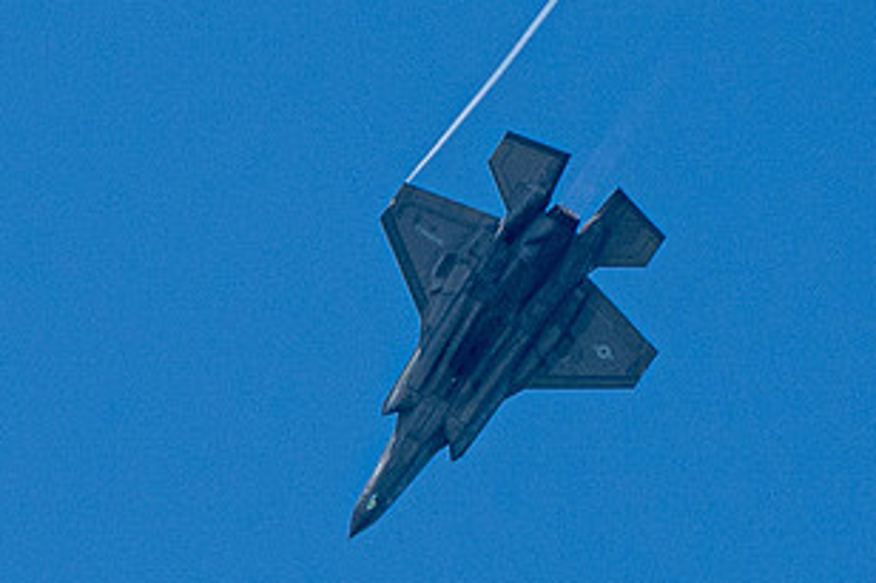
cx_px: -344
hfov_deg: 1.0
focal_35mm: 2131
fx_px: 51824
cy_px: 682
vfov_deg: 0.6
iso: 640
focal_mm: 400
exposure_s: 1/1250
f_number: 10
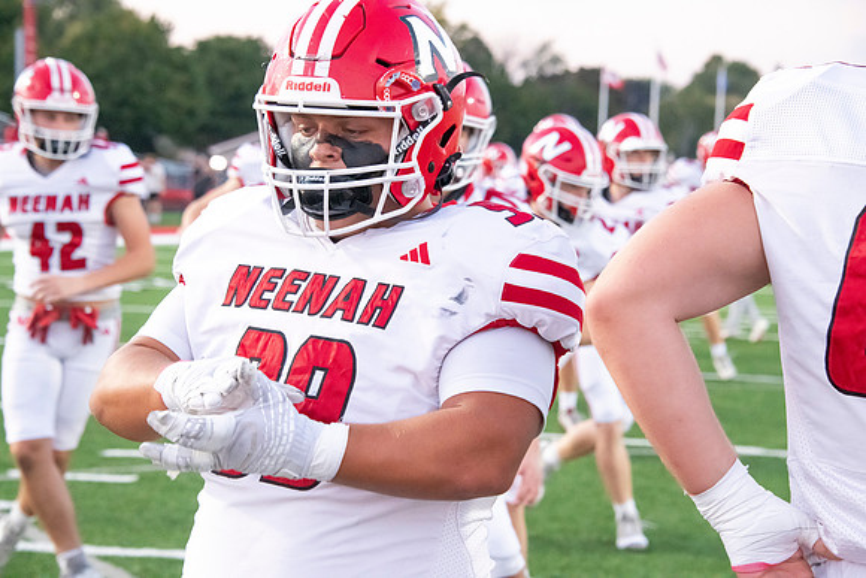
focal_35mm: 100
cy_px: 289
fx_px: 2406
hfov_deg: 20.4
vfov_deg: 13.7
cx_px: 433
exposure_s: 1/500
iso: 10000
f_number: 7.1
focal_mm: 100
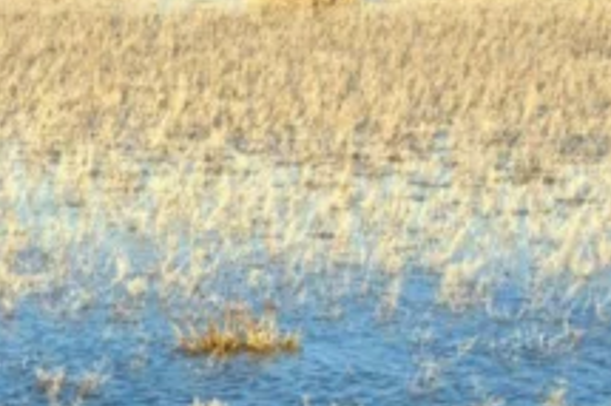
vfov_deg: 3.0
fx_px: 7682
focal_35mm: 453
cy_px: 315
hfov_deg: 4.5
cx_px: -389
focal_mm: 95
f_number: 14
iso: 500
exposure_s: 1/250
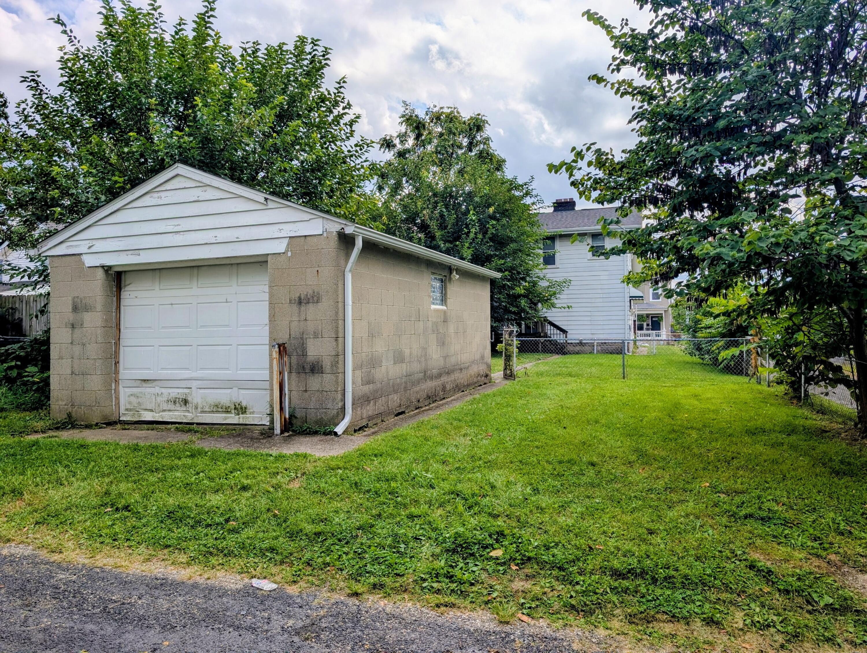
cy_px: 326
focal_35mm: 24
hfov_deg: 71.5
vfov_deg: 56.9
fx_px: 602
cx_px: 434
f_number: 1.68
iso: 19
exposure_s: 1/2604
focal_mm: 6.9
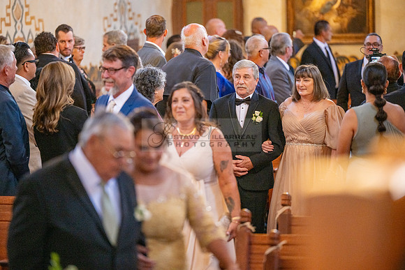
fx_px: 2250
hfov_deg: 10.3
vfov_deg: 6.9
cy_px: 135
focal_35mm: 200
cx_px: 202
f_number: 3.2
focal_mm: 200
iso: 1250
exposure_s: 1/320
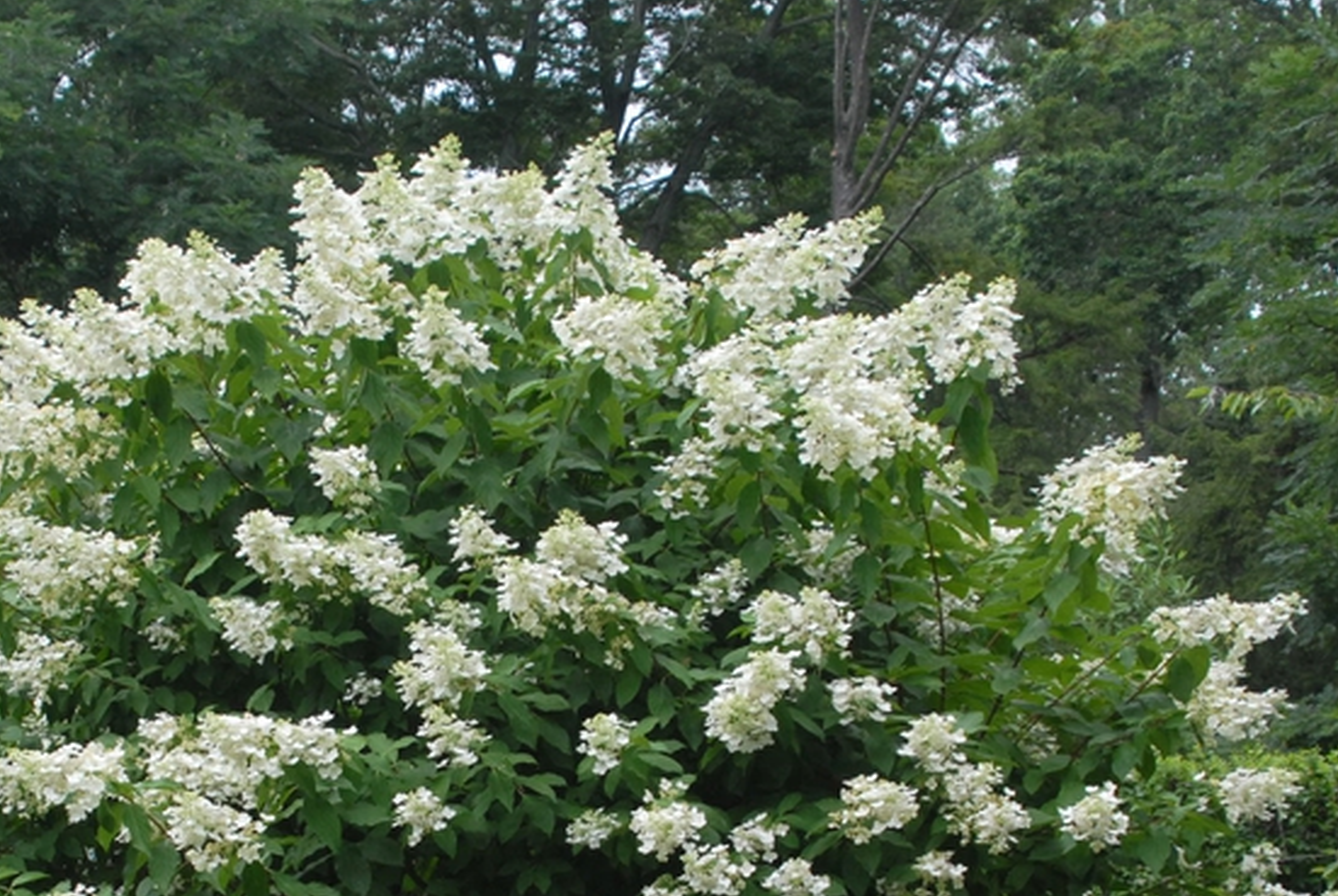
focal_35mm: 78
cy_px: 788
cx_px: 449
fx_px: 2903
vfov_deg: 17.3
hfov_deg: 25.8
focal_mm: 28
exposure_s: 1/160
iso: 400
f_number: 6.3
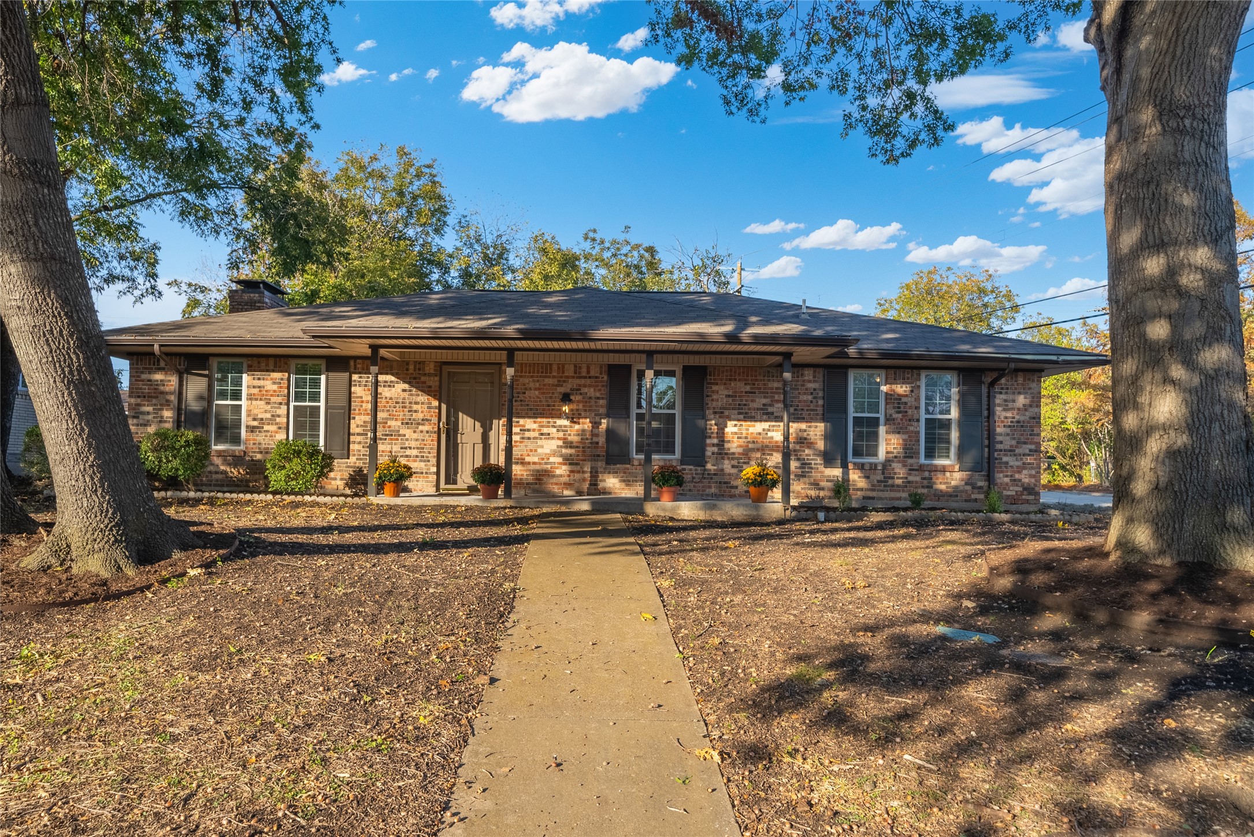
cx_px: 627
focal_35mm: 24
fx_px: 836
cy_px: 418
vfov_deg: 53.2
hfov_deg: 73.7
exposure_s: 1/640
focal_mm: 24
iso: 125
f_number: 8
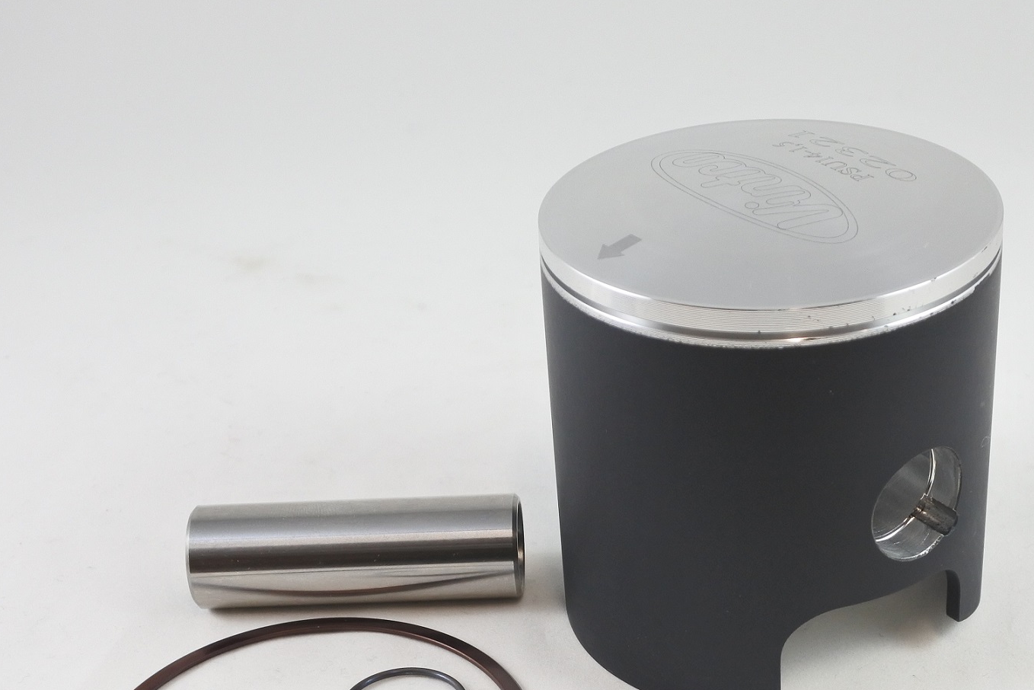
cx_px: 579
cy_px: 473
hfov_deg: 38.1
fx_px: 1494
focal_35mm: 52
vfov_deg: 25.8
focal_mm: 13.7
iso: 400
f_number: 4
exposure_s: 1/125
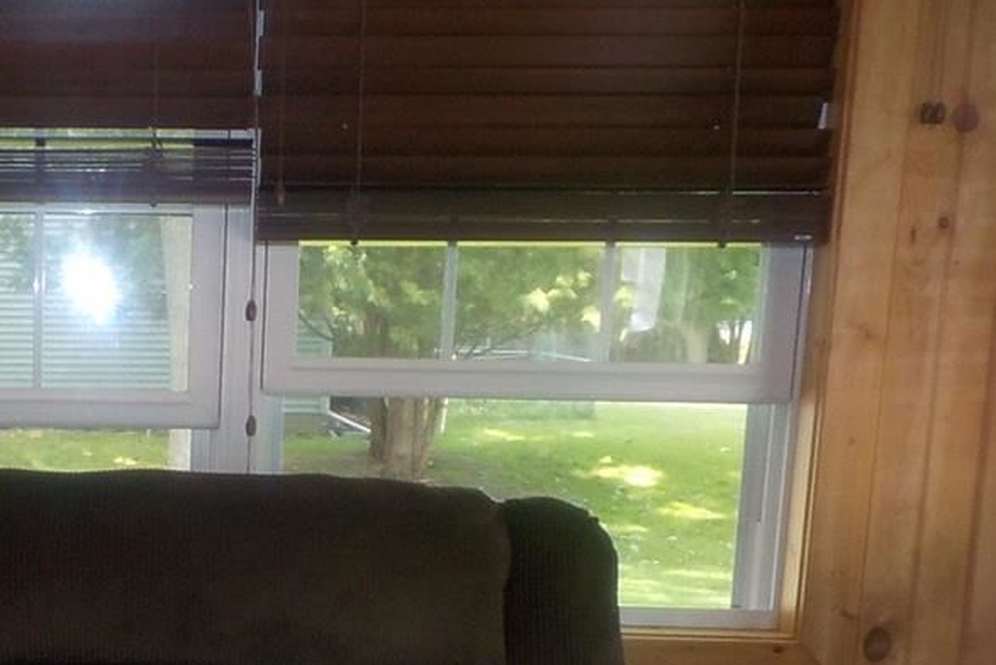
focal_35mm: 68
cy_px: 687
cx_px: 14
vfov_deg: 19.4
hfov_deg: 28.0
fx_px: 1882
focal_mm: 4.1
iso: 200
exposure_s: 1/30
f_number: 3.3
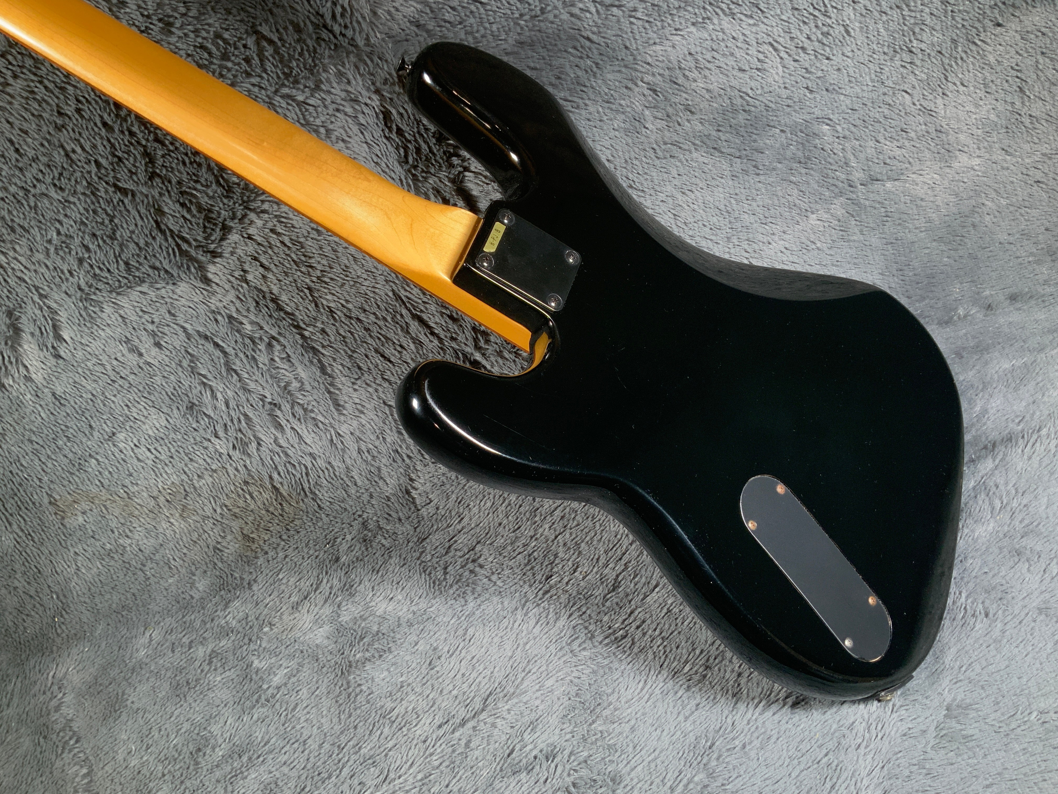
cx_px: 529
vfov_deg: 48.2
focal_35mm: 29
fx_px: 886
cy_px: 397
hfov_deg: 61.7
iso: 64
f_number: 1.8
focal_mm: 3
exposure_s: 1/78
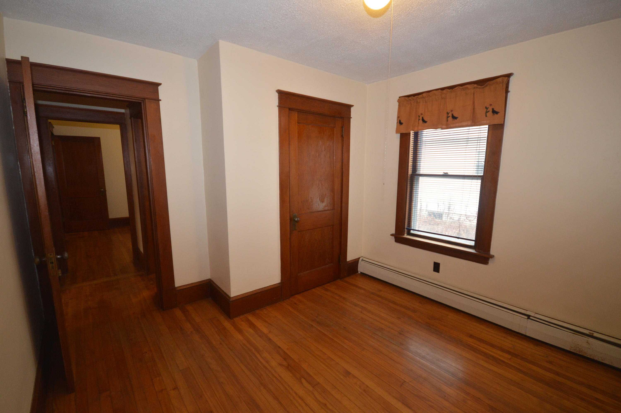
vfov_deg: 77.2
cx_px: 310
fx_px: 258
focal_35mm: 15
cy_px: 206
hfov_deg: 100.4
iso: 640
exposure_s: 1/60
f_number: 4
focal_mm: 10
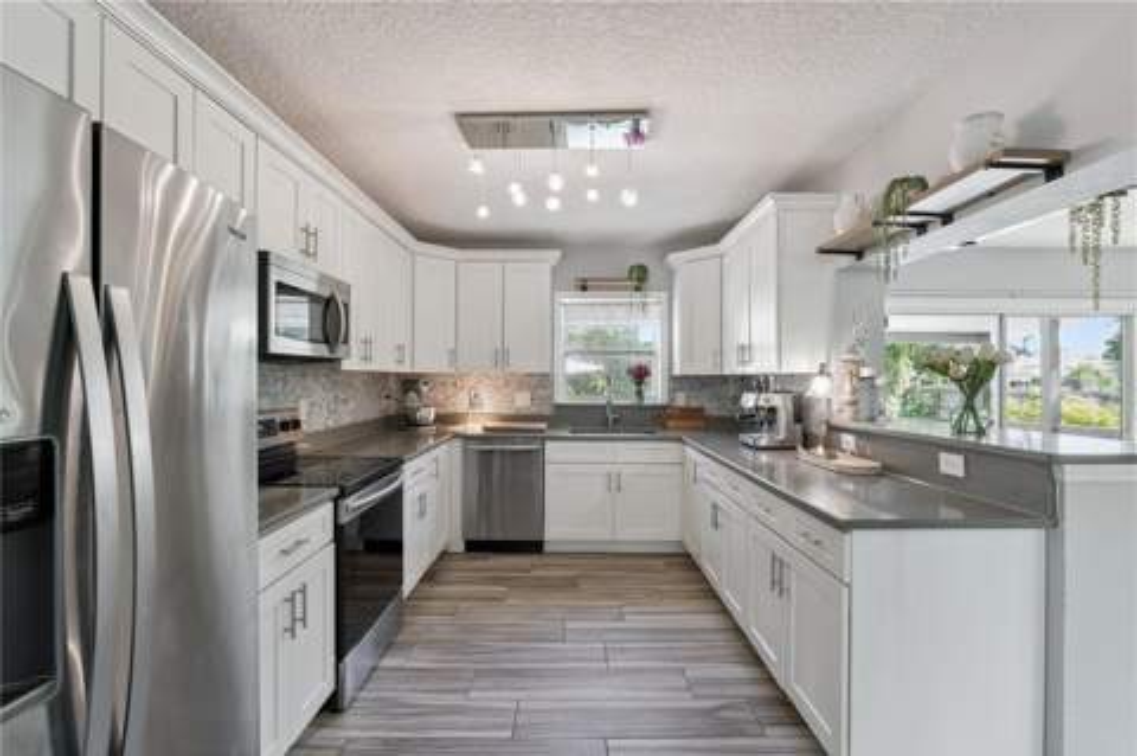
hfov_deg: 96.8
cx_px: 568
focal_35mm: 16
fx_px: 505
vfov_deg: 73.6
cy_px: 378
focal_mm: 16
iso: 800
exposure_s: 1/15
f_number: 9
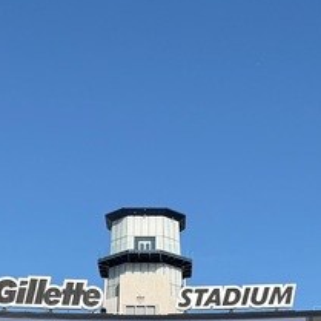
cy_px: 568
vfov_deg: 14.7
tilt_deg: +2.4
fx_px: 1091
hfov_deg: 16.7
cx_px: 157
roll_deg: +0.0
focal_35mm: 104
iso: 80
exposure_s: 1/7353
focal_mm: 6.76
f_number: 1.78
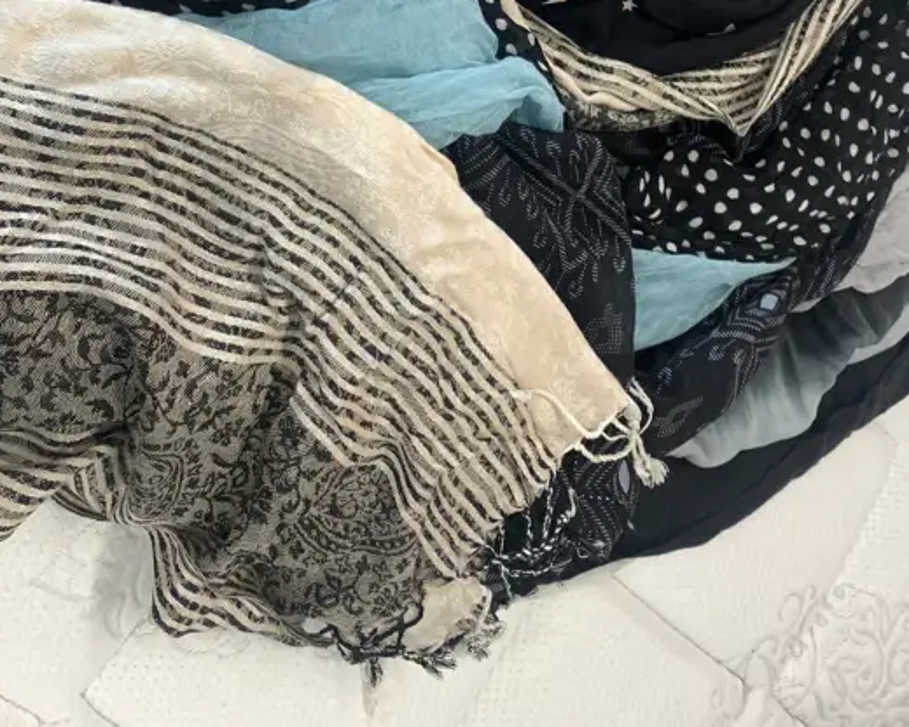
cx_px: 437
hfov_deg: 37.3
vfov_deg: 26.9
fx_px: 1345
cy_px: -136
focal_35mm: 50
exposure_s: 1/100
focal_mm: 4.25
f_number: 1.8
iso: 64
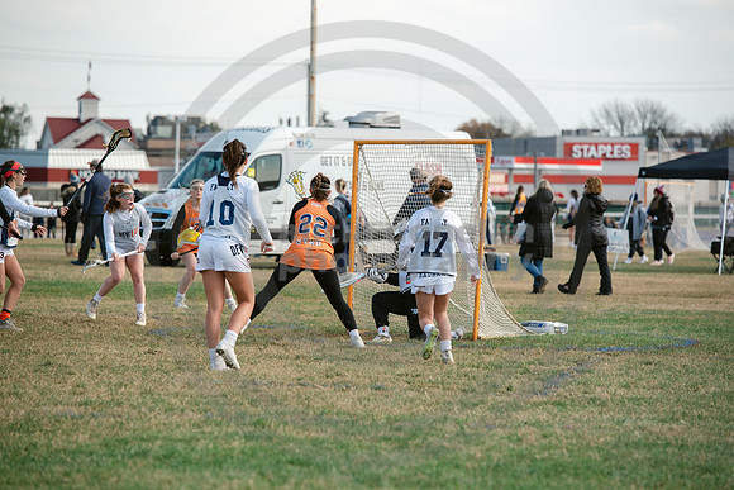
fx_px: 4079
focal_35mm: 200
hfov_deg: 10.3
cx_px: 367
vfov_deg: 6.9
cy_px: 245
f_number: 4.5
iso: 250
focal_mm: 200
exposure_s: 1/1250
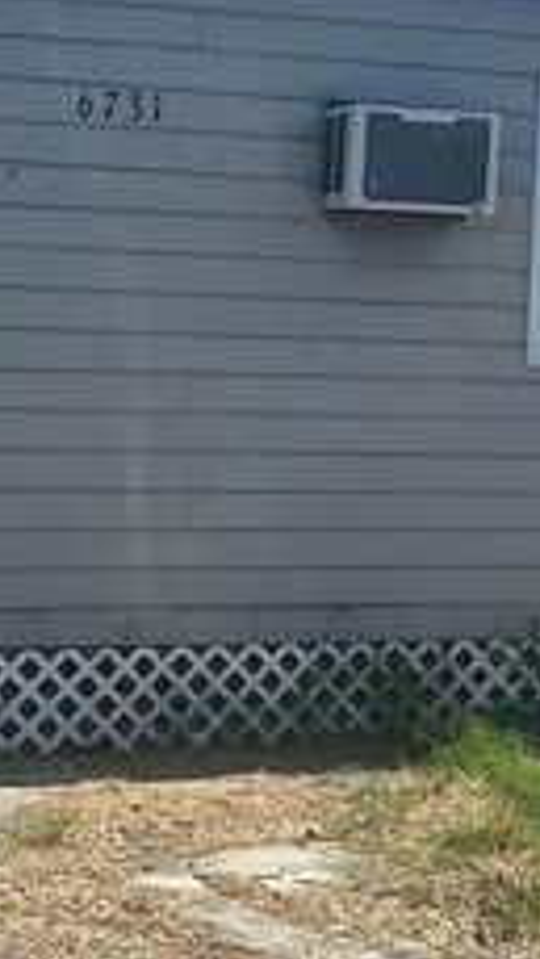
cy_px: 498
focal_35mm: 79
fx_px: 2009
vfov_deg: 26.8
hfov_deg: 15.3
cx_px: 226
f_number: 1.5
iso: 50
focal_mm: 5.7
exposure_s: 1/3831
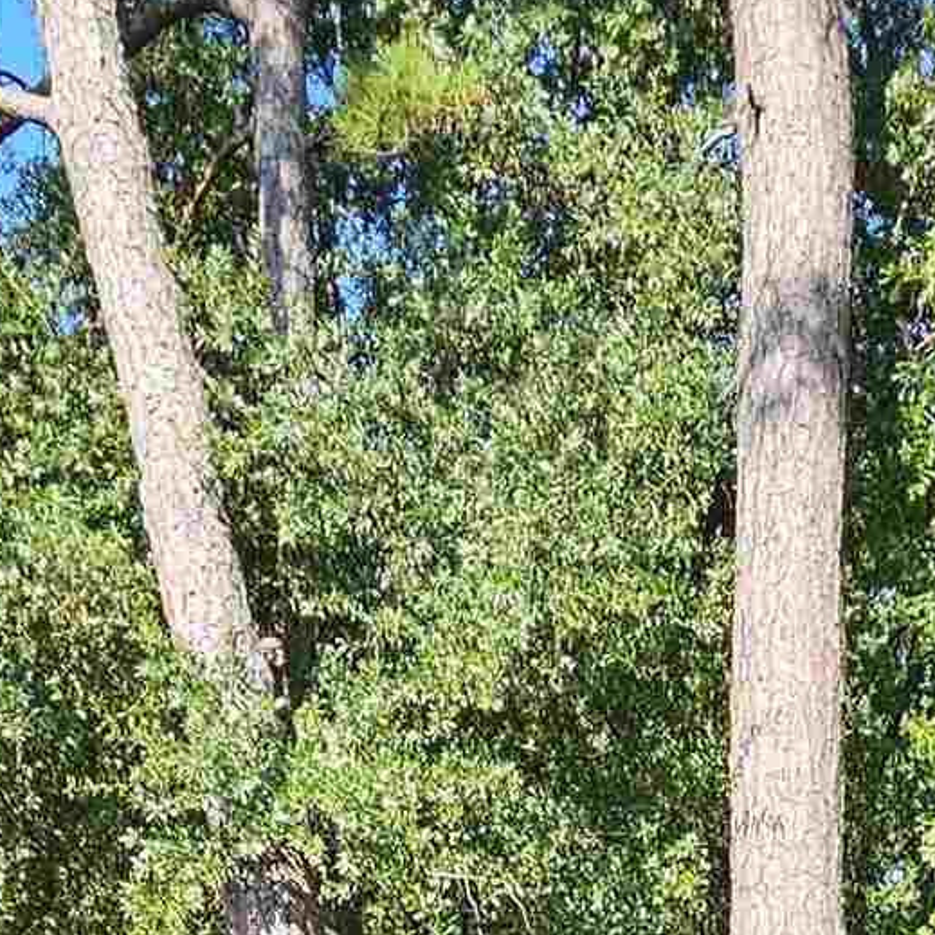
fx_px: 2078
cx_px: 809
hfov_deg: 24.7
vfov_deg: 17.2
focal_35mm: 68
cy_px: 1949
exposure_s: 1/580
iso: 50
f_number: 2.2
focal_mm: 2.2
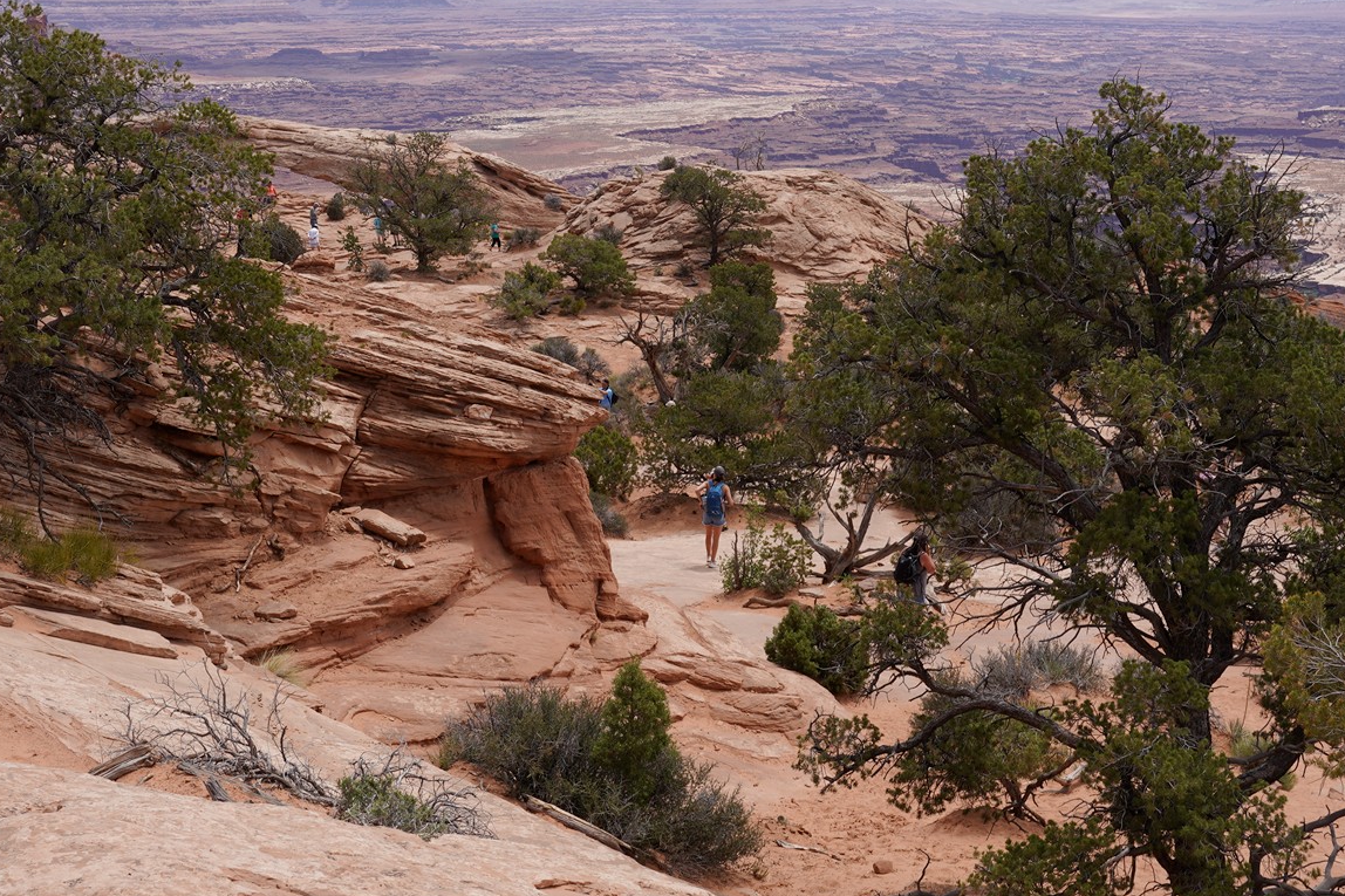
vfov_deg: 22.3
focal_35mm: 61
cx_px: 692
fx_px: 2279
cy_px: 431
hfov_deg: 32.9
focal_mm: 35
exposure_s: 1/100
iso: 100
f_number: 14
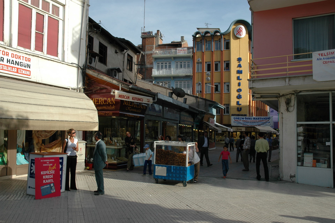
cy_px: 112
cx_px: 168
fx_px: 307
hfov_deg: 57.3
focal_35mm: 33
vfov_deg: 39.9
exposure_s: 1/320
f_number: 8
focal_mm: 22
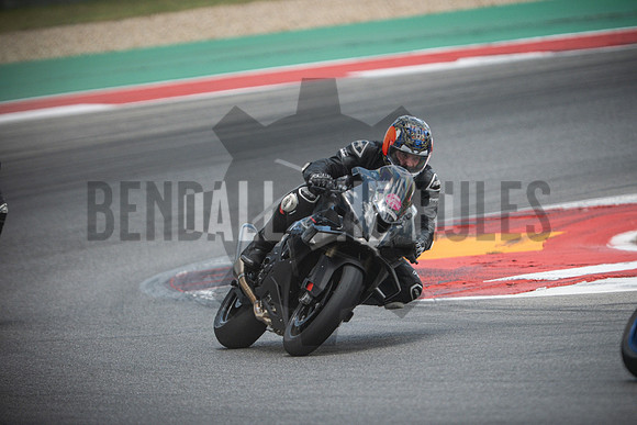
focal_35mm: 420
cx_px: 318
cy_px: 212
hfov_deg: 4.9
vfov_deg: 3.3
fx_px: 7433
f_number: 2.8
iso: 1000
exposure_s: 1/4000
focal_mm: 280
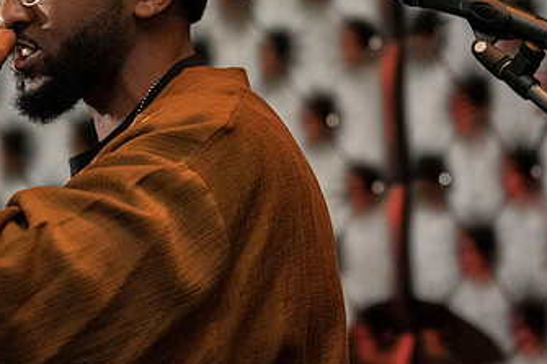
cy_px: 100
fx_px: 2946
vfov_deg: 7.1
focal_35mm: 194
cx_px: 217
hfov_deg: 10.6
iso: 6400
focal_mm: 112
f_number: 4
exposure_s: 1/200
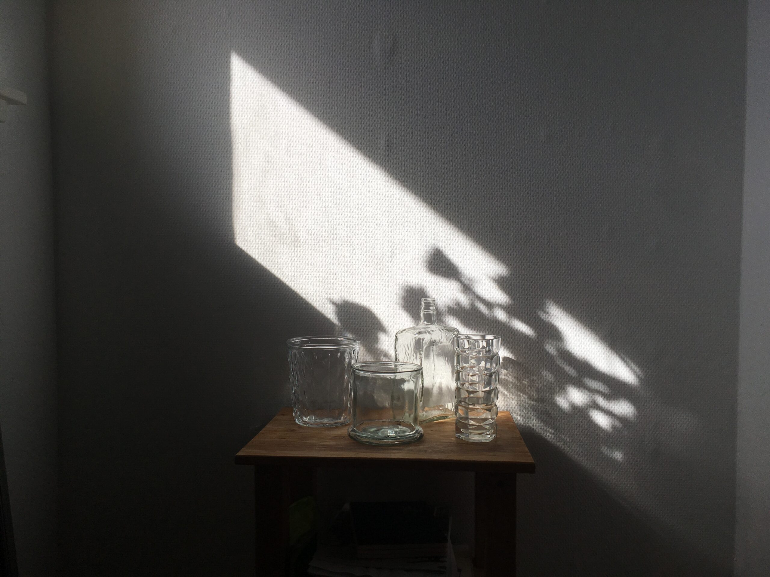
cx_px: 385
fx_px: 645
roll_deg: -0.5
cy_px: 288
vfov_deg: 48.2
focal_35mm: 29
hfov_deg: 61.7
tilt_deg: -4.6
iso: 25
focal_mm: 4.15
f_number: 2.2
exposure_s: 1/1166
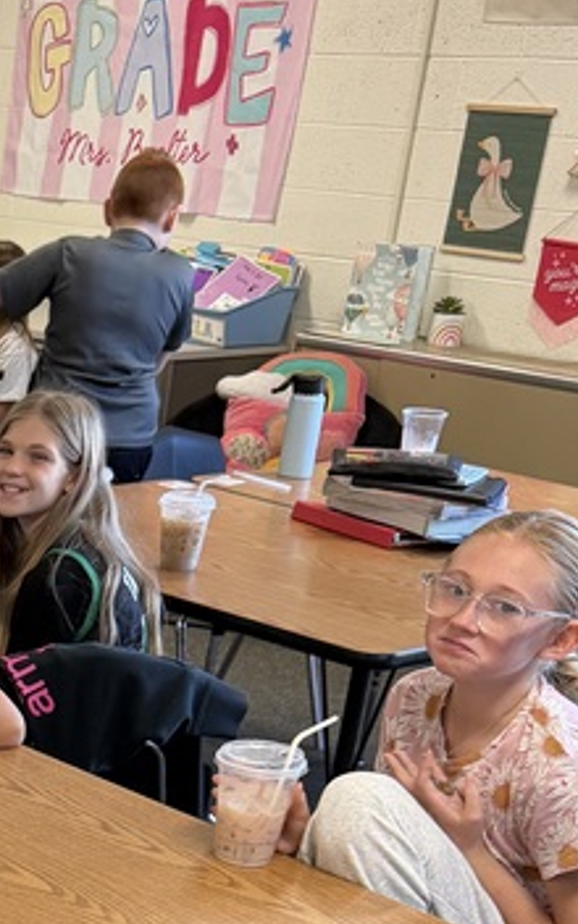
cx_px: -336
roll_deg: -1.5
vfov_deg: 25.8
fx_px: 1865
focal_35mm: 74
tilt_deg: -26.5
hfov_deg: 15.9
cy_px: 1011
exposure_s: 1/120
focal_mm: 6.76
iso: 200
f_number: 1.78
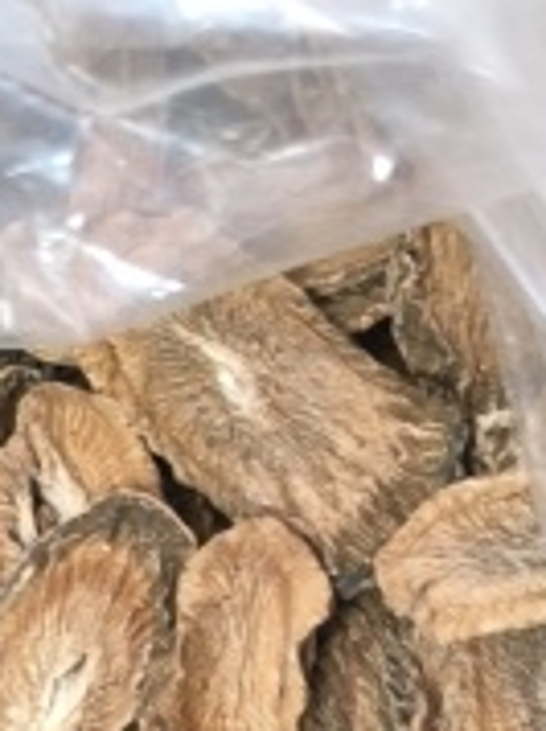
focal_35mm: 138
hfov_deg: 10.4
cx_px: -222
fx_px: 2909
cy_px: 1595
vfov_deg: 12.2
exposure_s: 1/25
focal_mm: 6.14
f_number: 1.65
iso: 1600
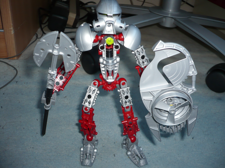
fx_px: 227
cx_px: 112
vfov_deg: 40.7
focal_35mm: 35
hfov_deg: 52.6
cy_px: 84
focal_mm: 5.8
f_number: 2.8
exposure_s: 1/30
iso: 100
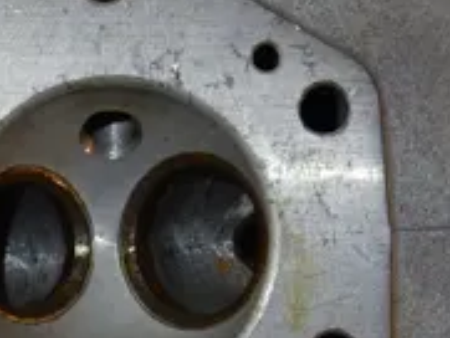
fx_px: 3421
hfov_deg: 7.5
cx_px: 75
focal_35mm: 263
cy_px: 273
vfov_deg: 5.7
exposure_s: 1/60
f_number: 5.3
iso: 125
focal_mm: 17.6
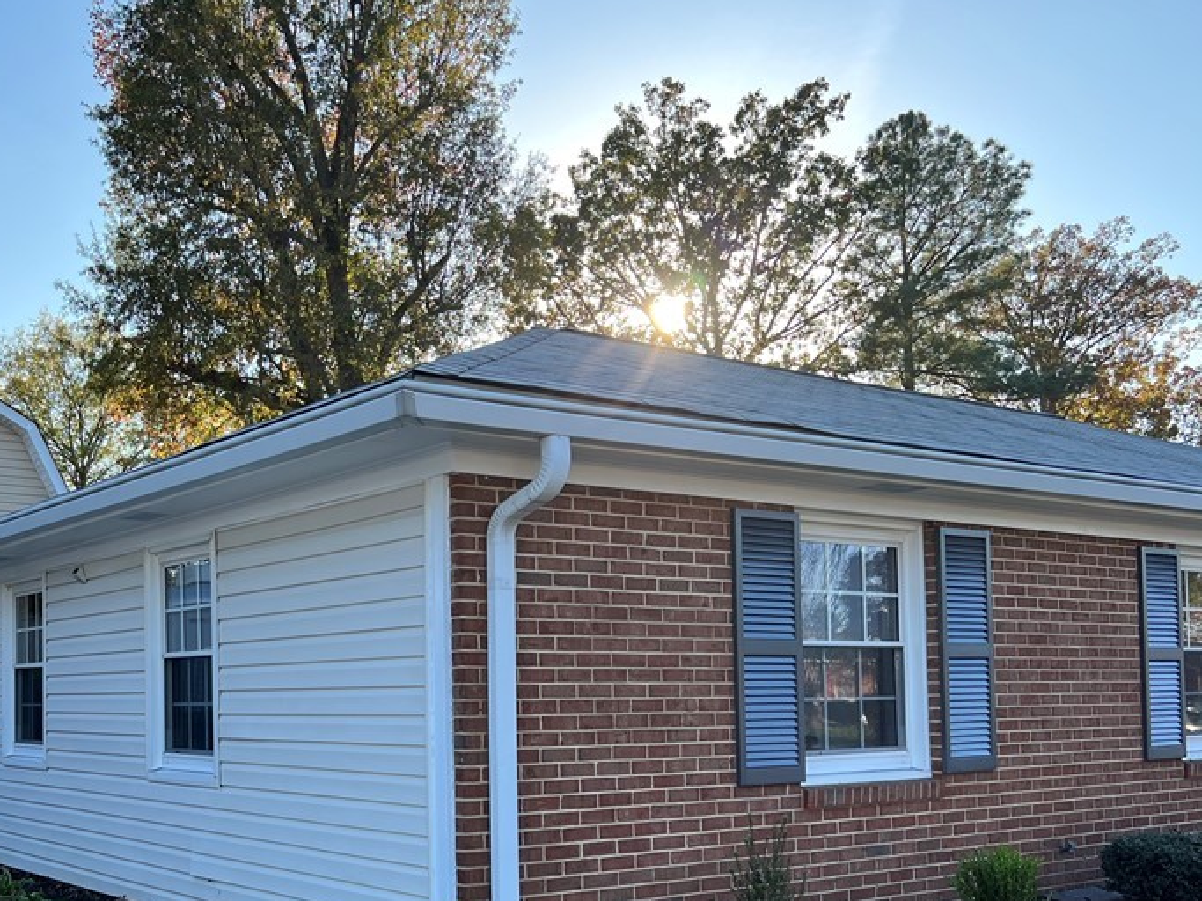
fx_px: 1354
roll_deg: +0.3
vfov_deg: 36.2
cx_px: 373
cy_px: 639
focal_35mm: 39
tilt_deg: +1.4
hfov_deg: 46.9
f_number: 1.5
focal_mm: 5.7
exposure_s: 1/974
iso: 50
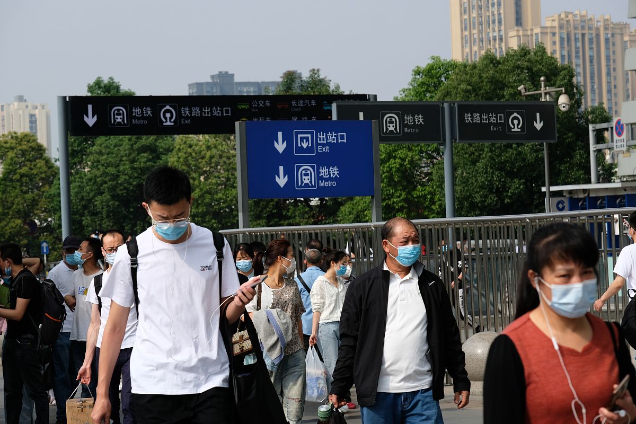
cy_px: 212
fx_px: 2120
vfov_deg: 11.4
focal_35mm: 120
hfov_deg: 17.1
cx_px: 318
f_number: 6.4
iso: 200
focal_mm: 80
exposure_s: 1/500
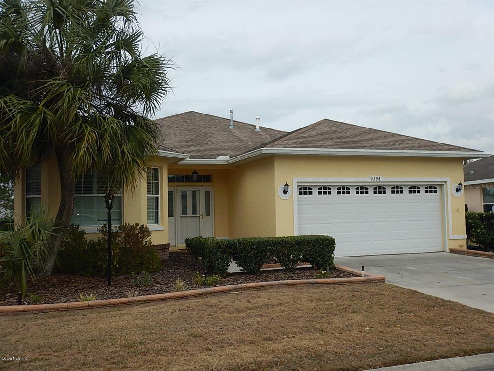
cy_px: 186
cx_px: 247
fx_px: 528
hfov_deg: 50.1
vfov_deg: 38.7
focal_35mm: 37
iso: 125
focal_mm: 6.6
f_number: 4.2
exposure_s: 1/800
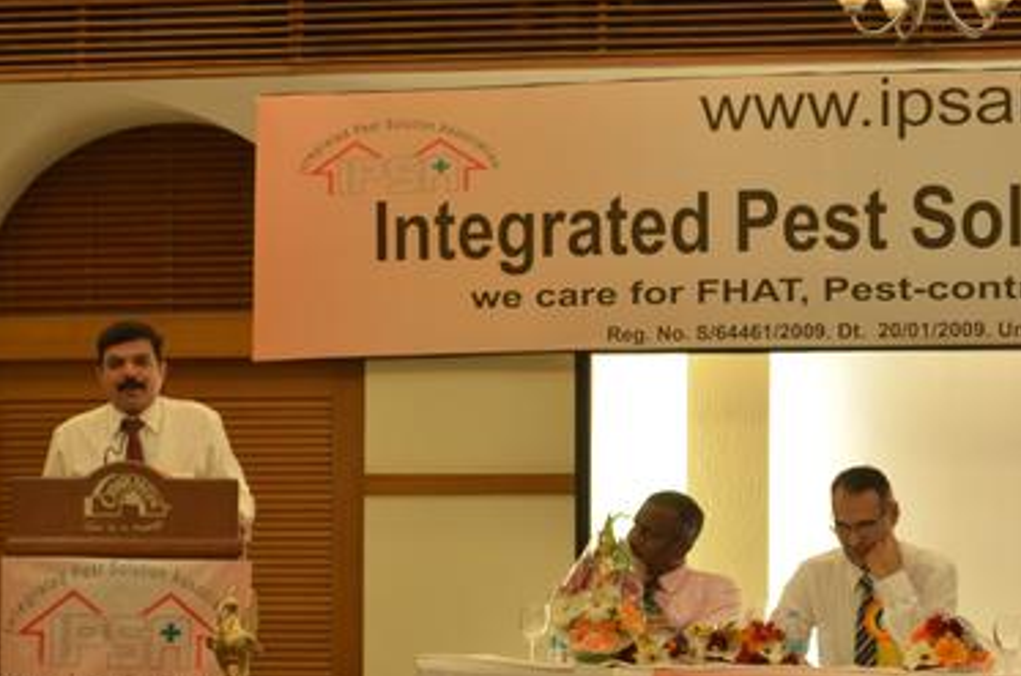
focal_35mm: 133
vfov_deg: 10.3
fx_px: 3758
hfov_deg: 15.5
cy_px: 450
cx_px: 578
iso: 1000
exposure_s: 1/40
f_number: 5.6
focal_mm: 55
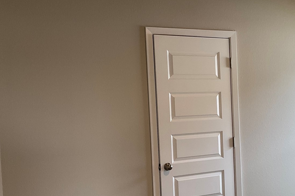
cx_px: 245
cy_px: 126
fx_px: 434
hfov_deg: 36.0
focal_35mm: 53
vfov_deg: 25.4
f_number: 1.8
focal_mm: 3
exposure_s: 1/60
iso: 40
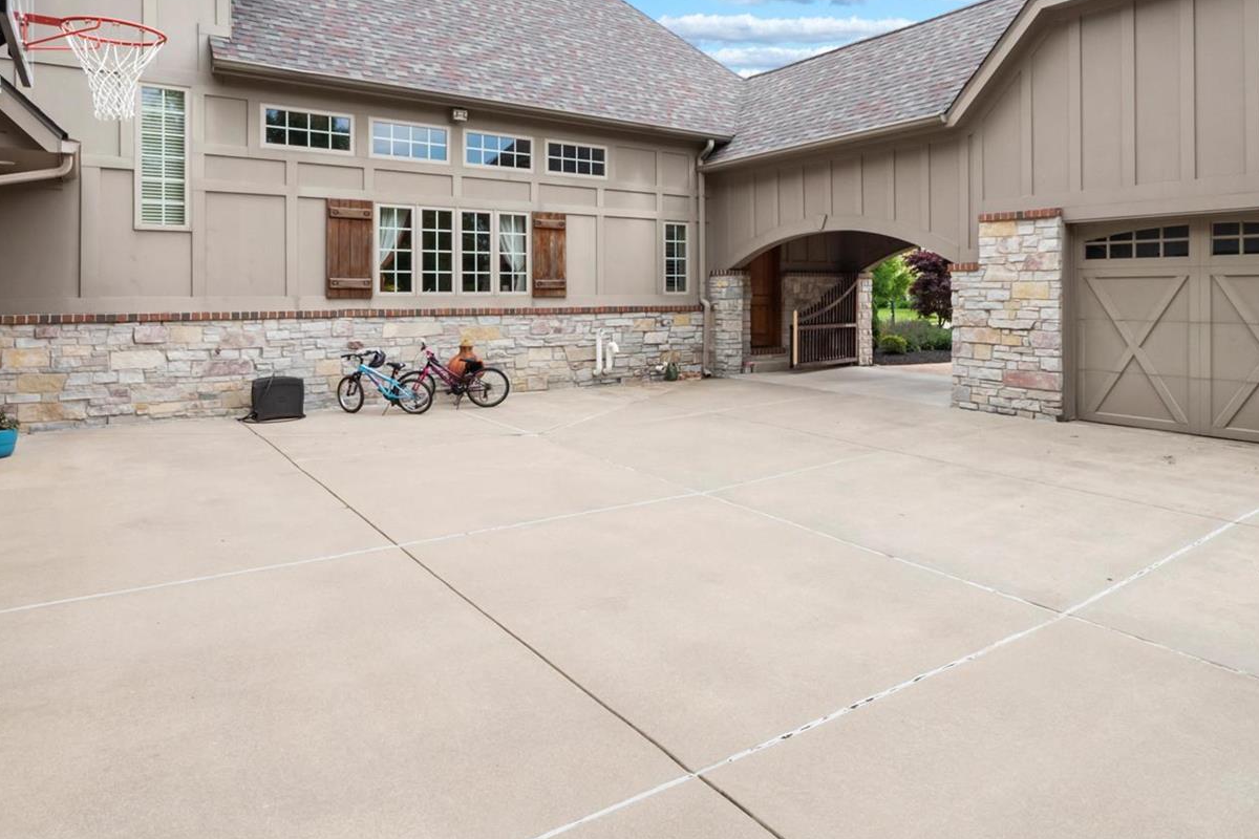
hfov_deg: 73.7
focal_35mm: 24
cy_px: 300
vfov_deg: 52.4
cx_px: 667
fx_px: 839
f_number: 10
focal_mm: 9
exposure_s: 1/640
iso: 400
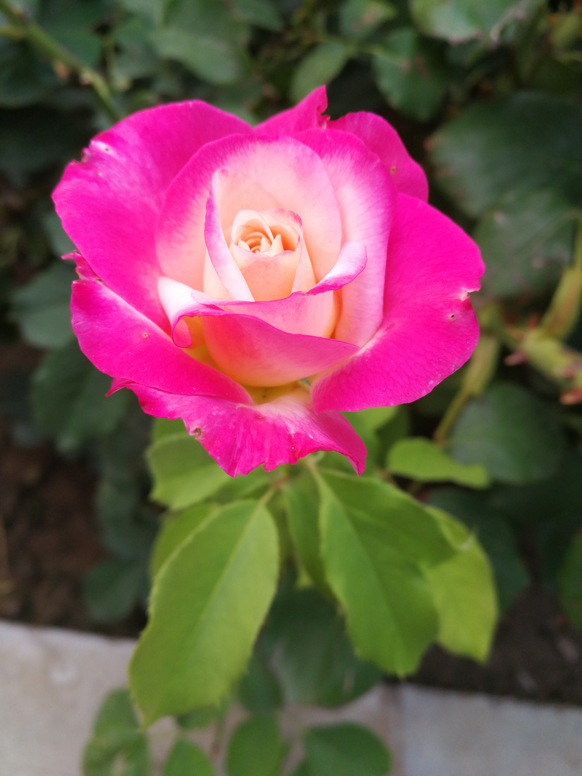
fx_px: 605
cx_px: 291
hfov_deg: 51.4
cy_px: 388
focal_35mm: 27
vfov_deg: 65.3
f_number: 2.2
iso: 100
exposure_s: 1/50
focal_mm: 3.95
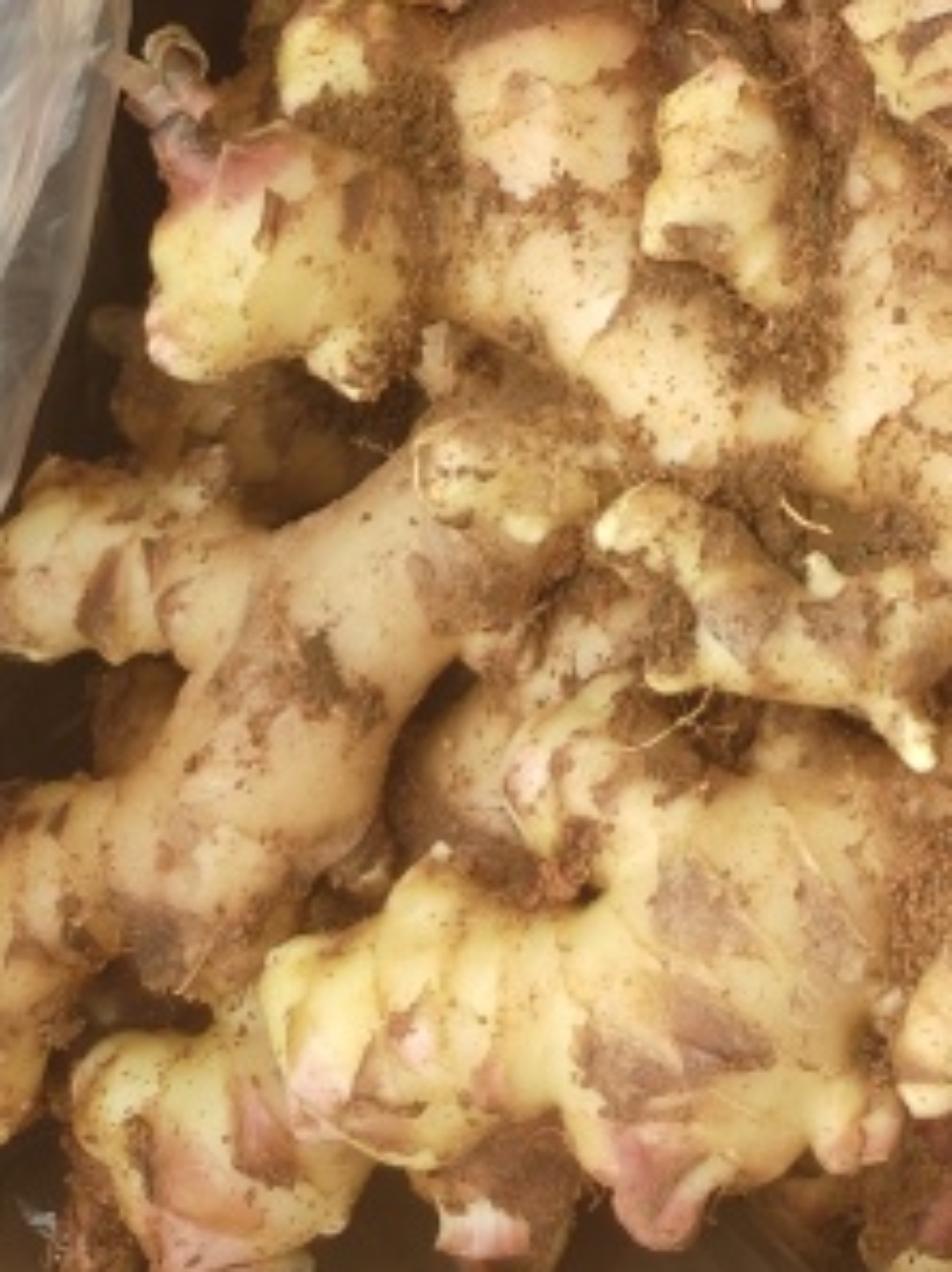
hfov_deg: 16.5
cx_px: 1127
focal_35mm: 86
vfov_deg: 19.9
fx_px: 3158
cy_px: -604
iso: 50
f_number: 1.8
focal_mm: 5.59
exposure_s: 1/334
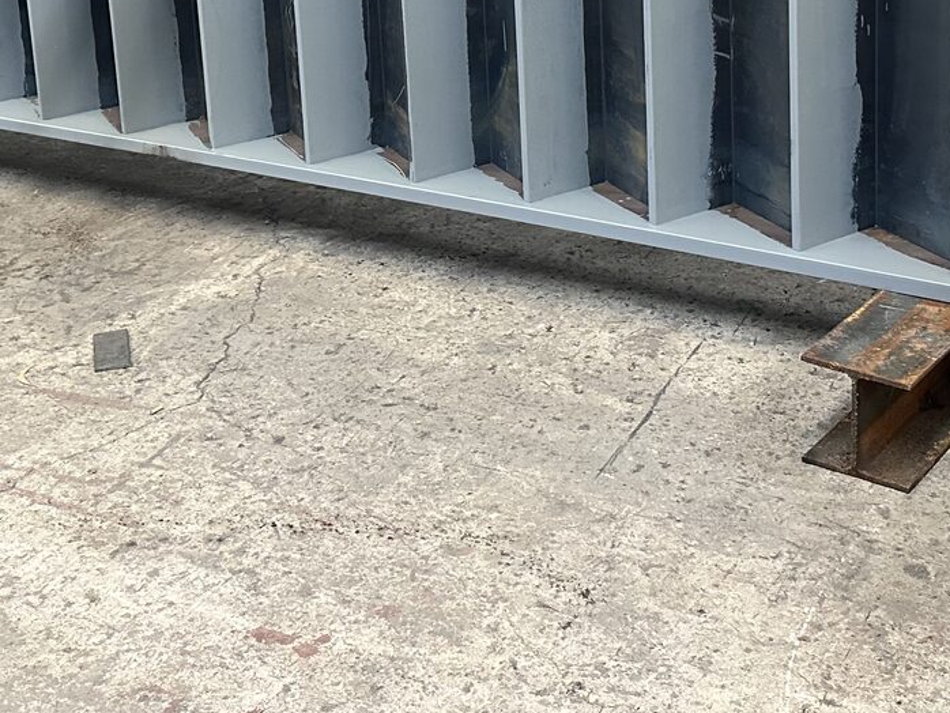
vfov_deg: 25.4
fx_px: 1510
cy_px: 14
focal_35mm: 55
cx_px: 501
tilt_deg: -12.8
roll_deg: +1.9
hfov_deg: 34.9
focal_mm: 6.86
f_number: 1.78
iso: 640
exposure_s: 1/60
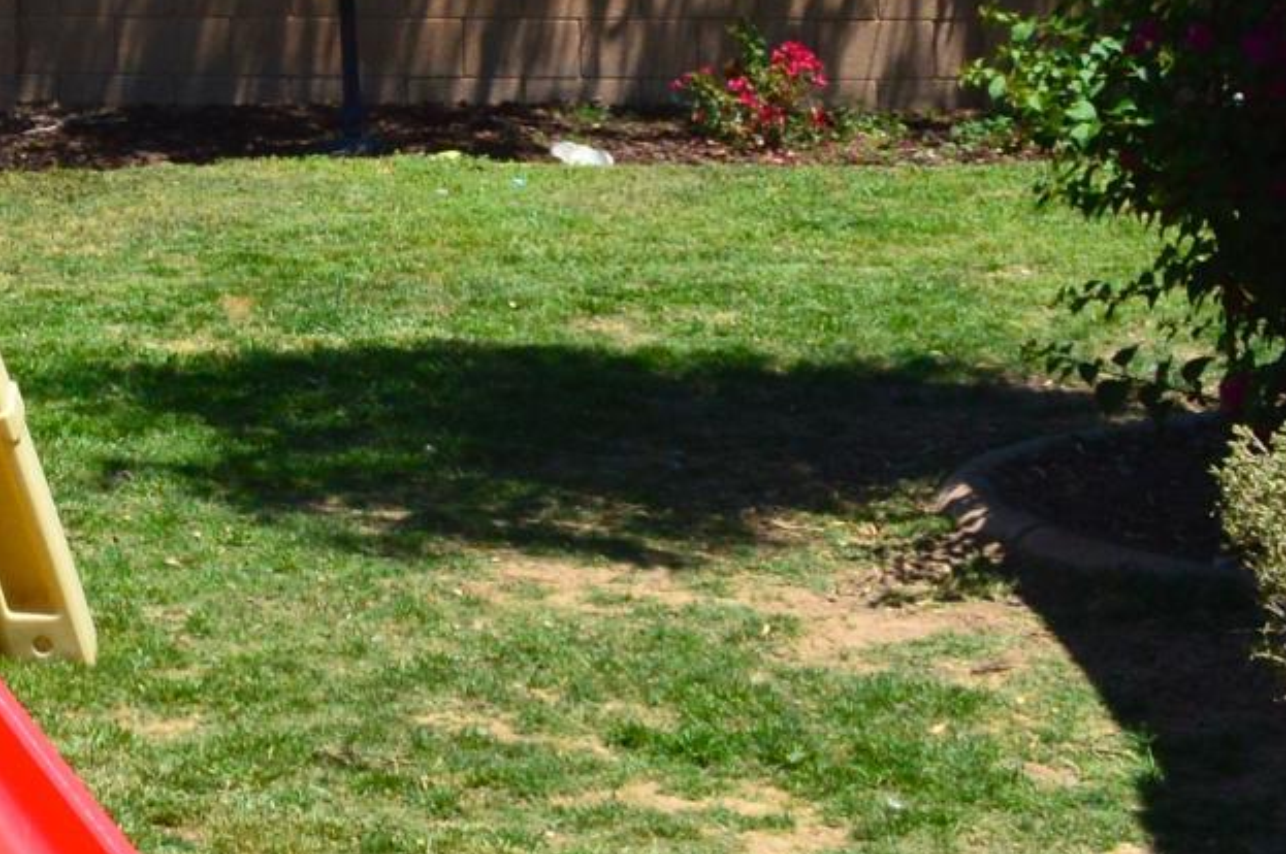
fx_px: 4639
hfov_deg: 14.5
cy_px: -543
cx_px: -770
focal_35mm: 130
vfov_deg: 10.1
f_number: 11
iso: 400
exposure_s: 1/500
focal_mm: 18
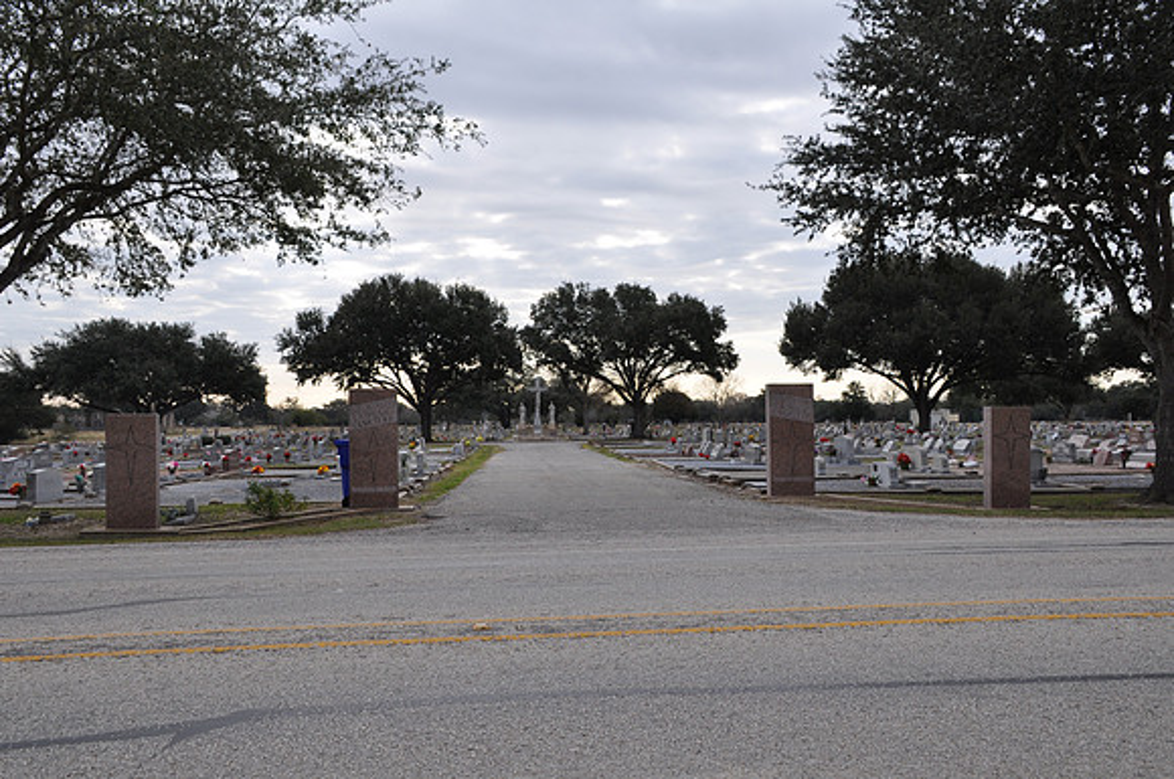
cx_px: 587
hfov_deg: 49.6
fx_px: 1270
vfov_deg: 34.1
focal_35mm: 39
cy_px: 390
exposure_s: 1/100
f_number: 10
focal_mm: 26
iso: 200
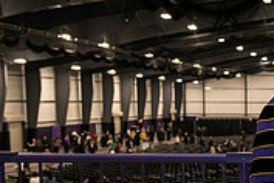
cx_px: 398
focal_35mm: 105
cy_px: 187
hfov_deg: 17.7
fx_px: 799
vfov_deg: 12.9
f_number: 4.5
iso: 2500
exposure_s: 1/200
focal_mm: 32
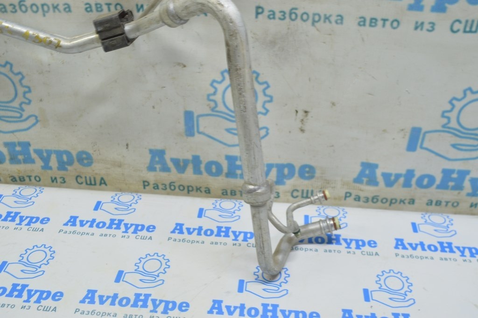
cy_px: 159
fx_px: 498
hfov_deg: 51.3
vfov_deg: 35.4
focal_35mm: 38
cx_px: 239
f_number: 5.6
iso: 400
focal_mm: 25
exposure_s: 1/20
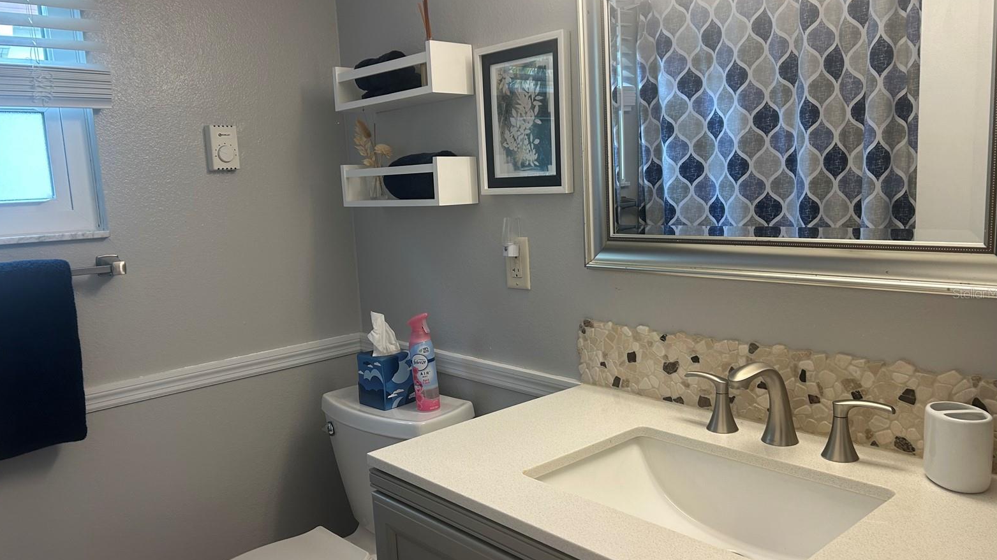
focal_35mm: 29
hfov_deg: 66.1
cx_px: 503
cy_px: 293
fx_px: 767
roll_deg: +3.4
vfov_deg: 40.2
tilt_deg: -9.0
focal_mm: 5.7
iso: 100
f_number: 1.5
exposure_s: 1/120
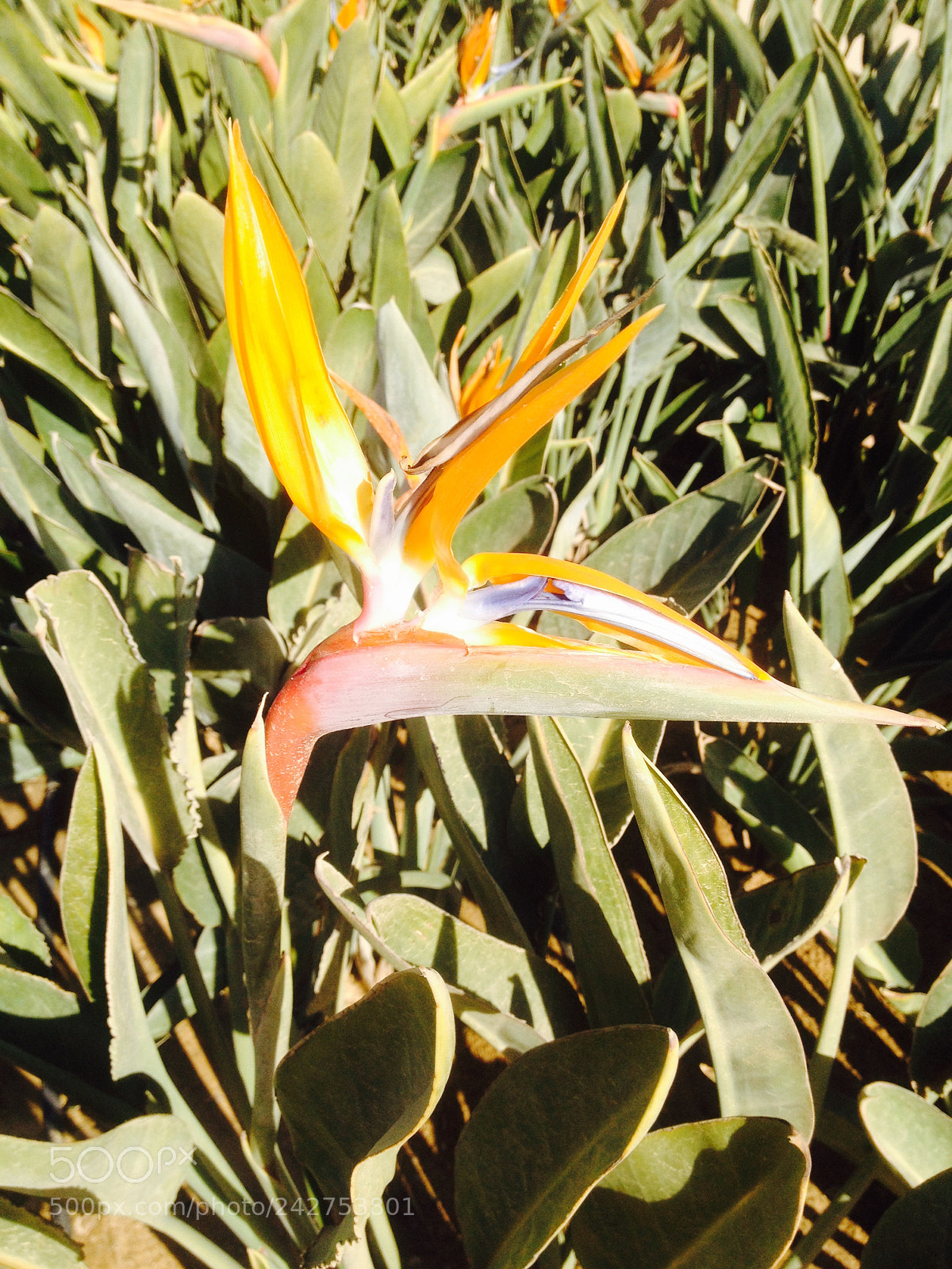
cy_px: 634
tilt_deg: -40.3
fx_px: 1283
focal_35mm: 35
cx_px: 476
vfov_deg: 52.6
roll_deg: -0.6
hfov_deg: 40.7
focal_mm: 4.28
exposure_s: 1/1200
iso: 50
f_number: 2.4
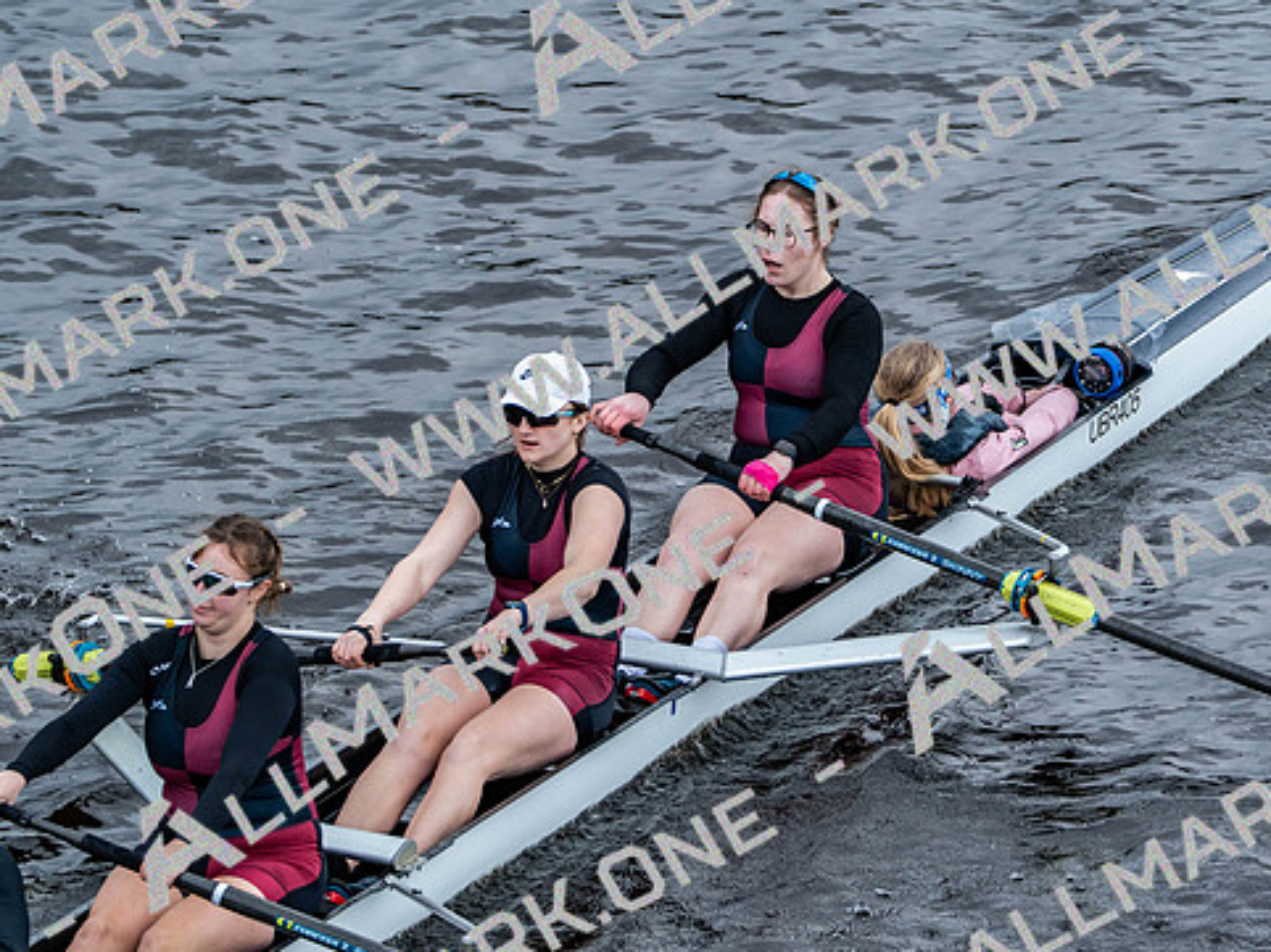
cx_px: 675
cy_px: 505
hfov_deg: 4.2
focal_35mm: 468
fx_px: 17175
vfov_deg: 3.2
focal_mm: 404
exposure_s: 1/1000
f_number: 6.3
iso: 2000
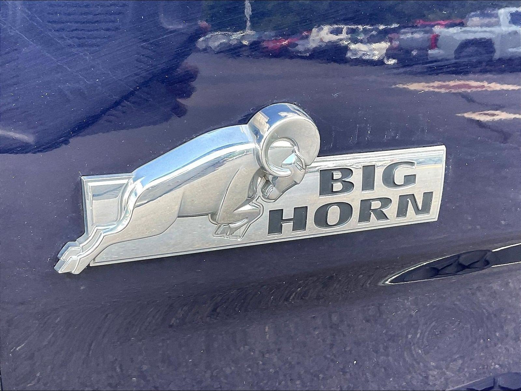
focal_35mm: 29
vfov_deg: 48.2
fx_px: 436
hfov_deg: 61.7
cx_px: 260
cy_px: 196
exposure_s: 1/122
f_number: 1.8
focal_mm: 3
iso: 50
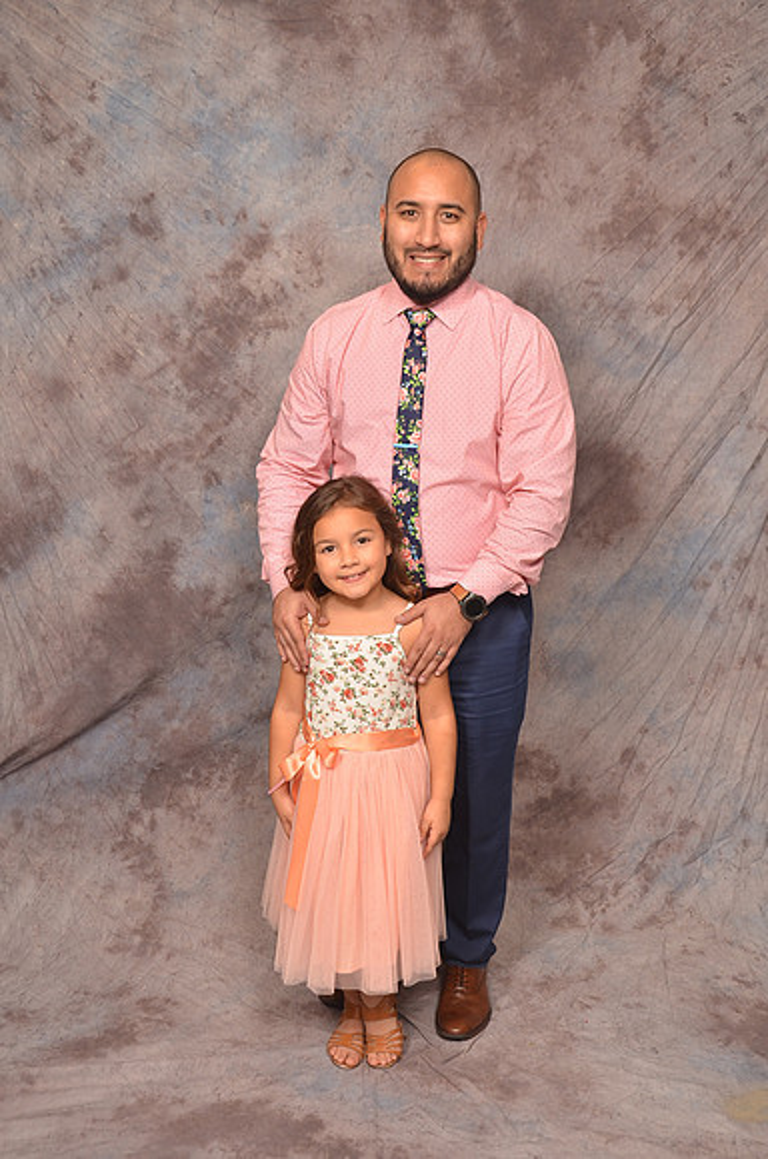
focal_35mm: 42
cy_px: 580
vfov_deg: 46.5
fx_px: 1350
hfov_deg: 31.7
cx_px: 384
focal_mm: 28
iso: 200
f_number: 5.6
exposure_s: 1/60
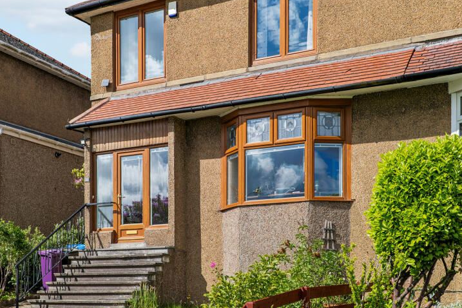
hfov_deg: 39.6
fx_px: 642
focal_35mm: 50
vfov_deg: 26.9
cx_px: 217
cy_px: 114
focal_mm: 35
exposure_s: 1/100
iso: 100
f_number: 8
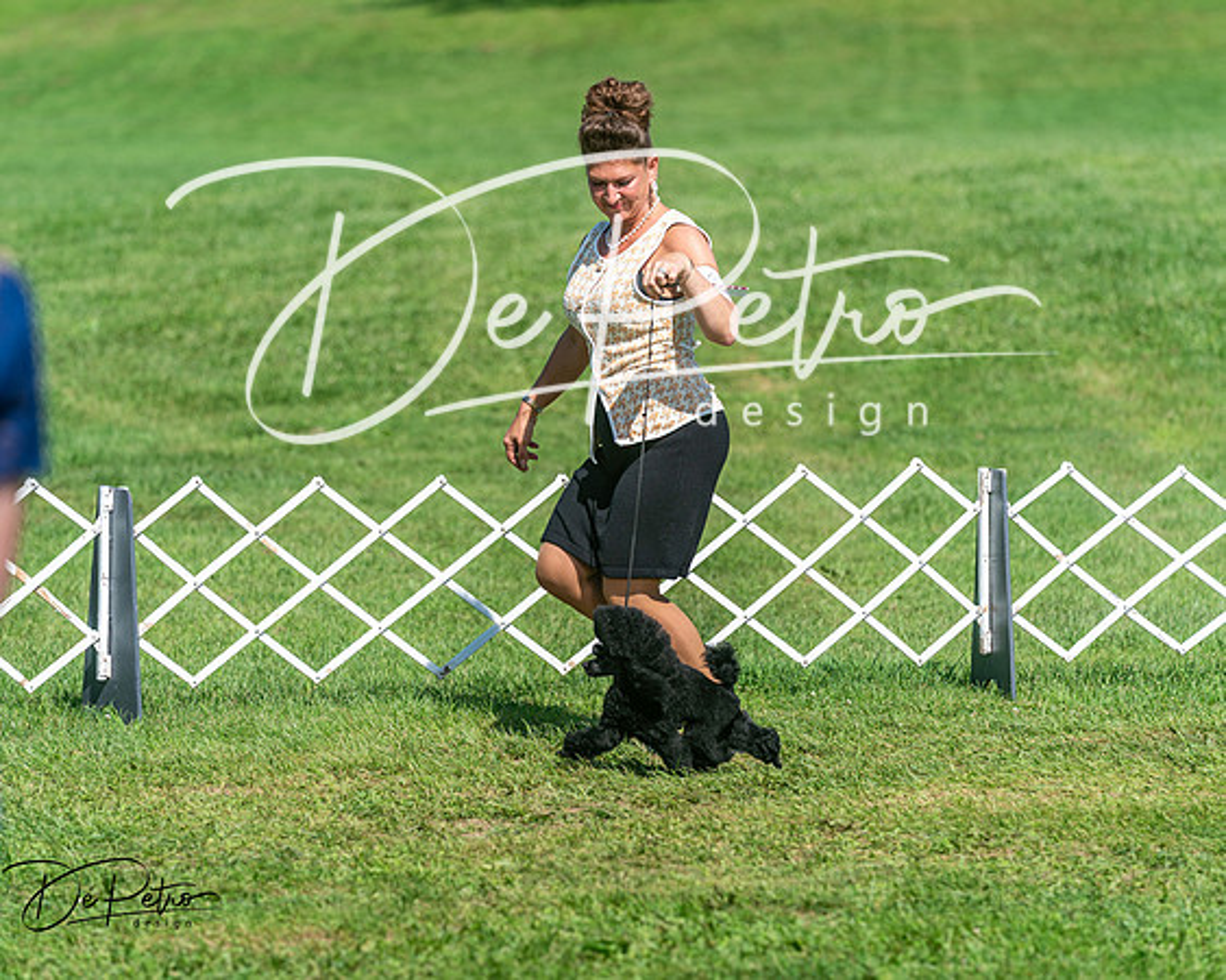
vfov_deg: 8.2
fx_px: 6822
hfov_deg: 10.3
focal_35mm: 188
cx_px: 613
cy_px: 490
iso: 80
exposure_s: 1/1000
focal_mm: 167
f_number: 4
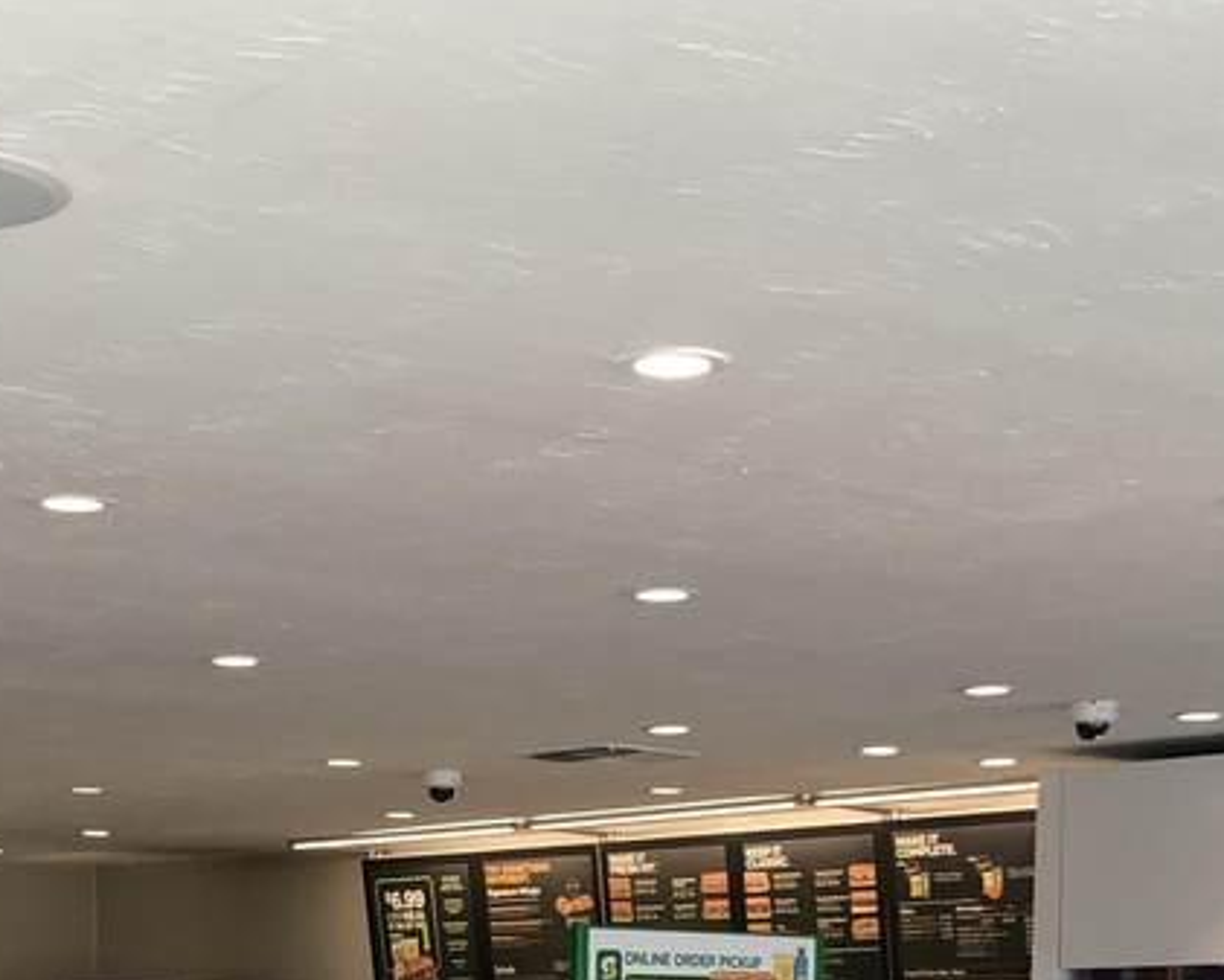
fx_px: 3007
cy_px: 1317
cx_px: 468
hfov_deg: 23.0
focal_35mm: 83
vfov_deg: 17.3
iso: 50
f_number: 1.8
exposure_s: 1/120
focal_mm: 4
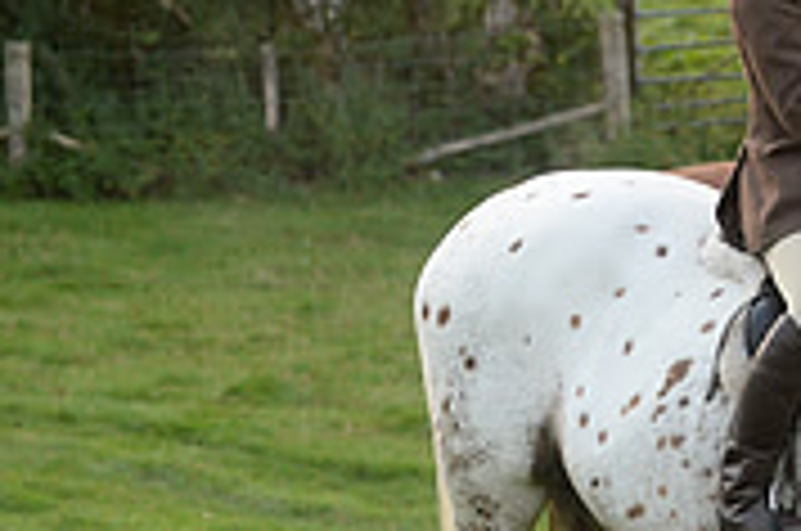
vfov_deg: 4.9
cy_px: 252
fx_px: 6241
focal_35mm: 281
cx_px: 1292
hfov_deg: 7.2
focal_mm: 86
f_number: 3.5
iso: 2500
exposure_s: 1/640
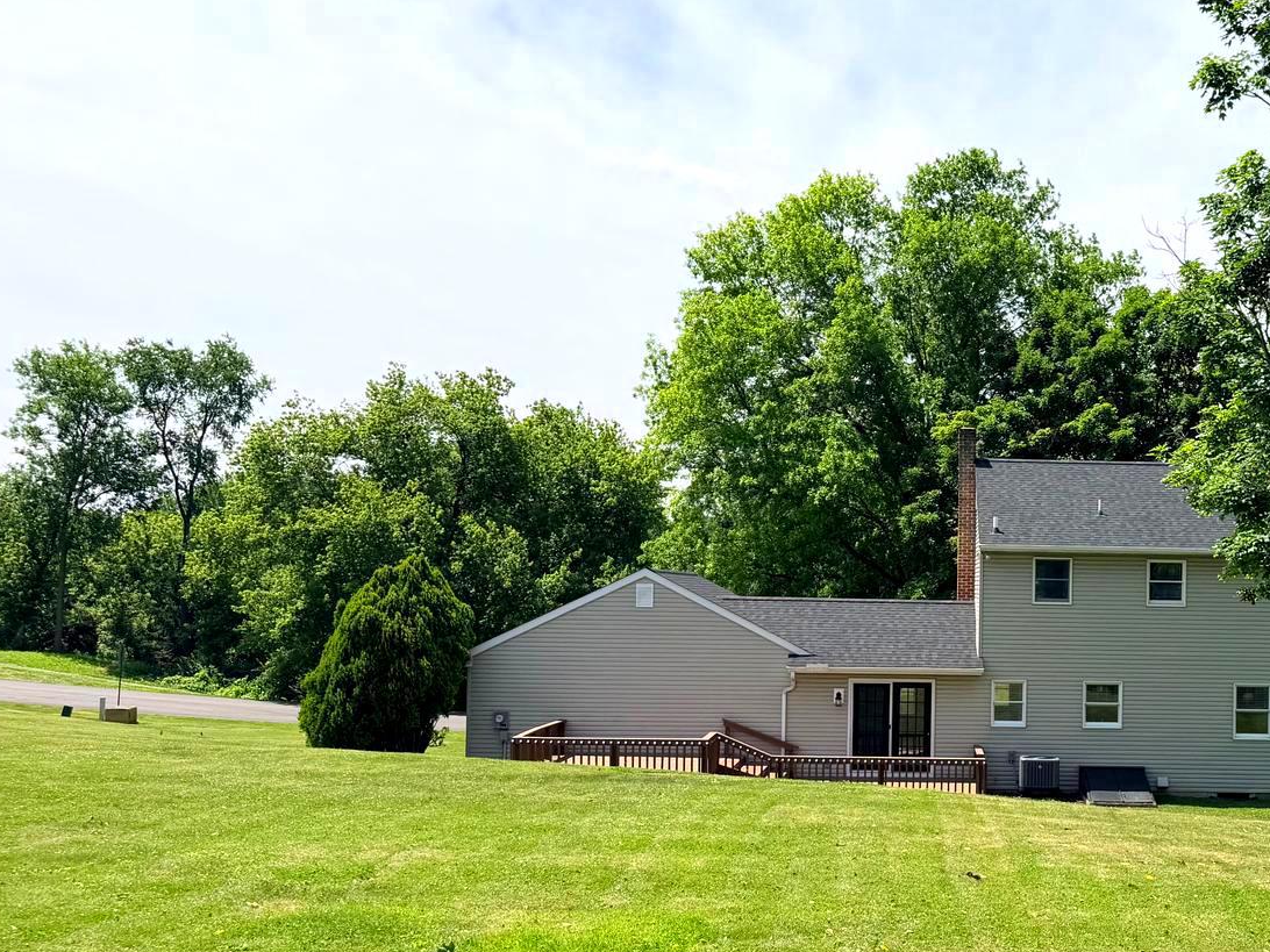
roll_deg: +0.9
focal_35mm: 45
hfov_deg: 40.5
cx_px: 994
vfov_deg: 32.1
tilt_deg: -0.2
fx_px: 1651
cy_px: 574
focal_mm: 6.76
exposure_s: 1/5319
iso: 80
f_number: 1.78
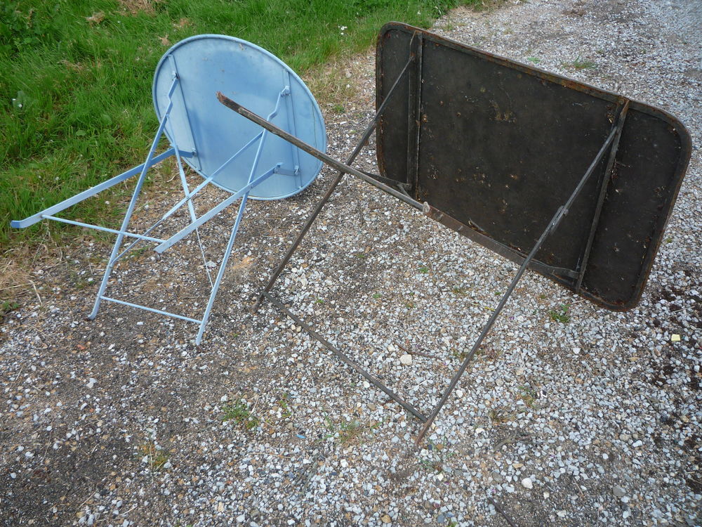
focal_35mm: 30
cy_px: 264
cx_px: 351
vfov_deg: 46.8
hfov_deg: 60.0
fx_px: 608
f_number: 4
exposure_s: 1/100
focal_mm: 5.2
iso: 100
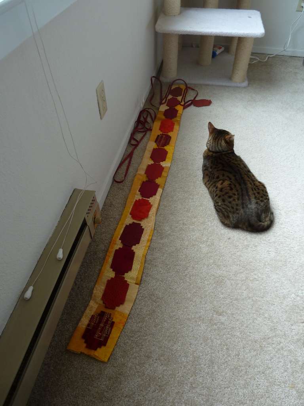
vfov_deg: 69.4
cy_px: 203
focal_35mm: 25
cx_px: 152
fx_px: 293
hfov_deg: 54.9
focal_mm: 4.1
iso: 80
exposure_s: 1/30
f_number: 3.3
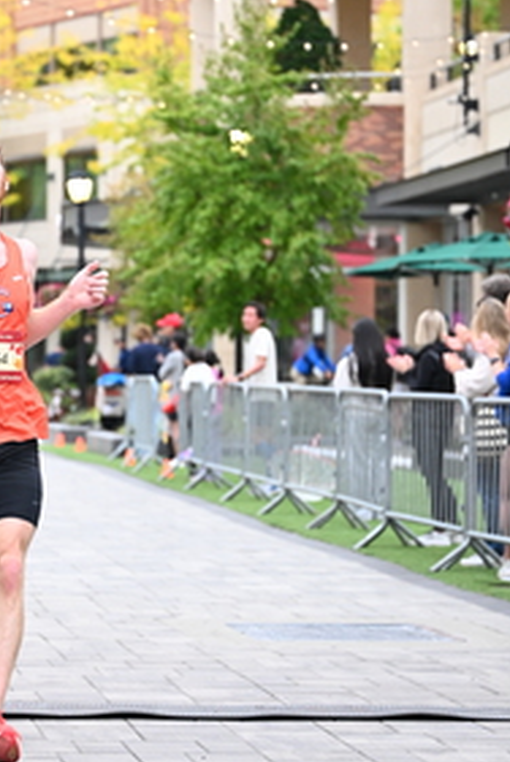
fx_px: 2904
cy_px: 315
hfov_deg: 10.0
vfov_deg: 14.9
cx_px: 15
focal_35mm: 137
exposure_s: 1/800
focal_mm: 70
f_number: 2.8
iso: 1600
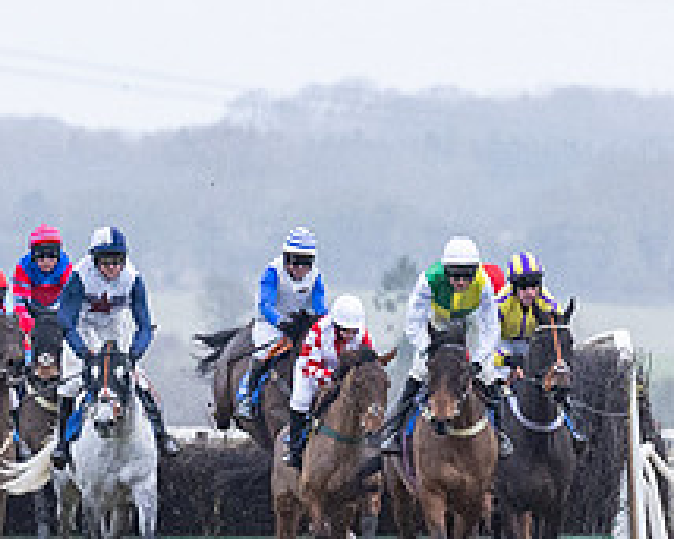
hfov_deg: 1.3
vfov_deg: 1.1
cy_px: 775
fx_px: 28871
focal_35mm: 1448
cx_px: 754
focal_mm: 200
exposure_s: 1/1000
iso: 1250
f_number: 4
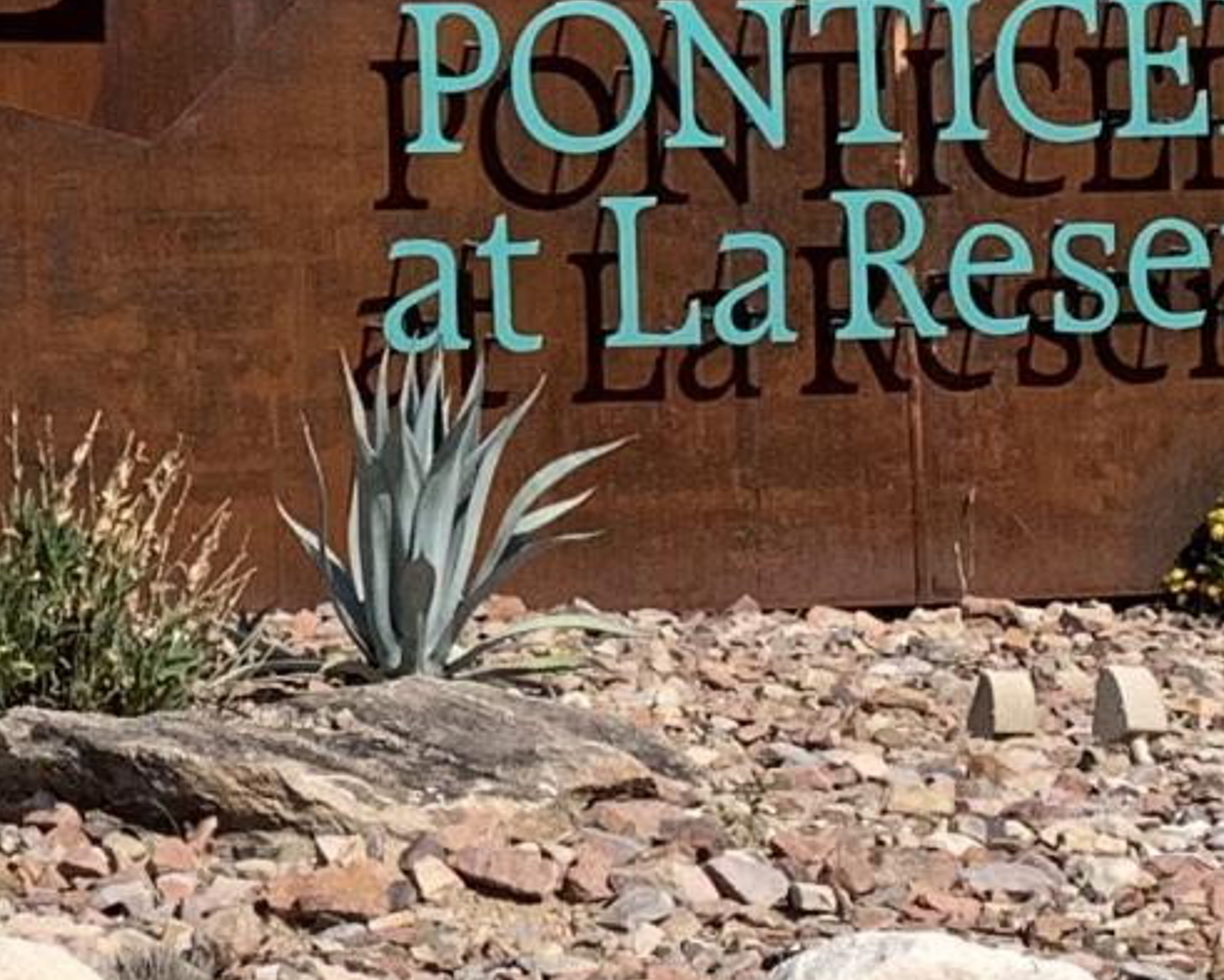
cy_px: -536
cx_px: -691
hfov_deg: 11.8
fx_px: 5616
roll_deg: +0.7
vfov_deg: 9.7
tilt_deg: +3.6
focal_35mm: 155
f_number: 1.8
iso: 25
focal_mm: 4.25
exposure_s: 1/2364
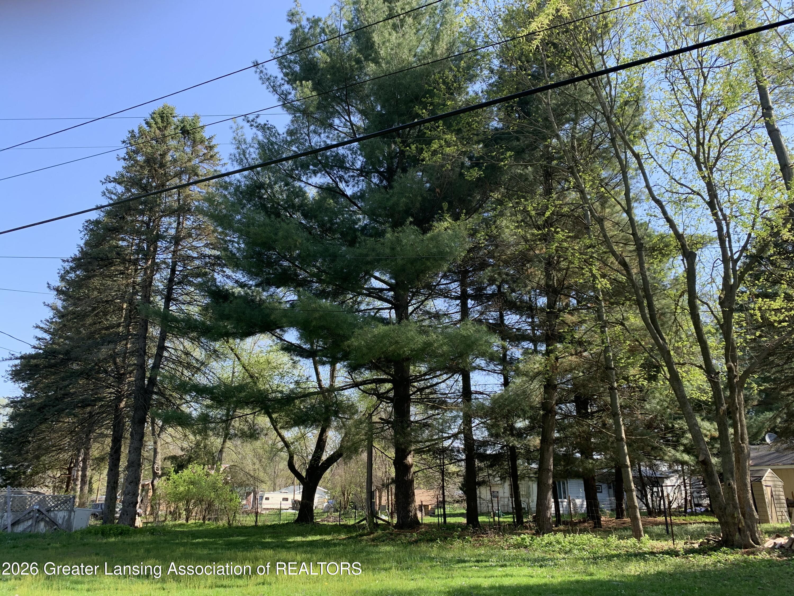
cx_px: 397
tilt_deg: +15.3
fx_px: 596
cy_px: 298
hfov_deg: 67.3
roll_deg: -0.6
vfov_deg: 53.1
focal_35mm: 26
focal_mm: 4.25
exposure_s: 1/467
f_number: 1.8
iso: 25
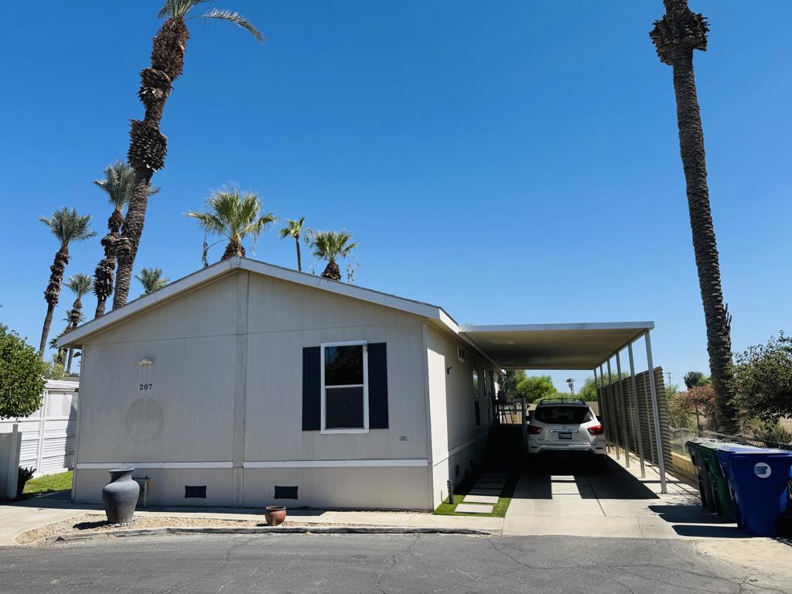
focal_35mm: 24
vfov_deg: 56.8
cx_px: 396
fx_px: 549
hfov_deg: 71.6
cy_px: 297
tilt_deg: +10.9
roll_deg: +1.6
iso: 80
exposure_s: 1/4950
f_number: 1.78
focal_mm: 6.76
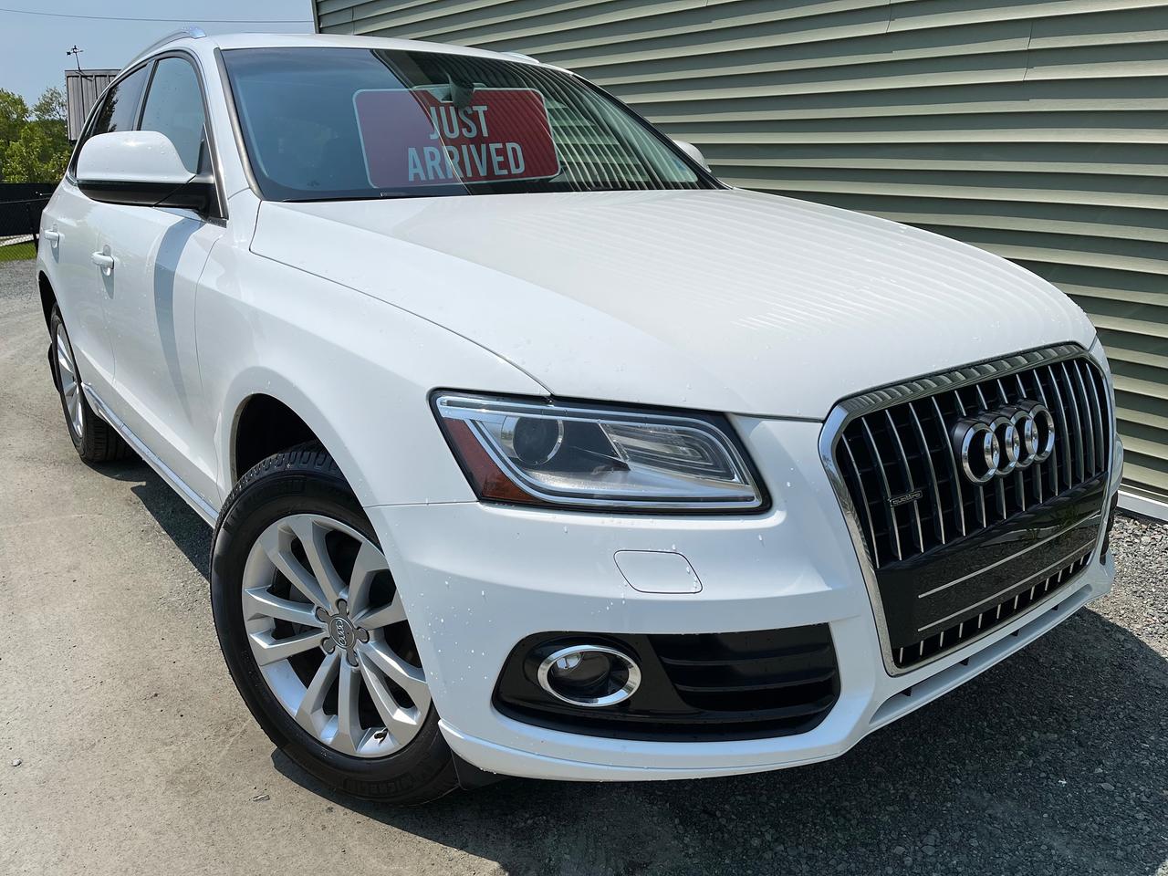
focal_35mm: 26
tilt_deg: -20.2
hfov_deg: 67.3
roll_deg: +2.1
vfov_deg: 53.1
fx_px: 877
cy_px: 438
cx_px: 584
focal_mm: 5.1
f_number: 1.6
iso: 50
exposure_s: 1/9091
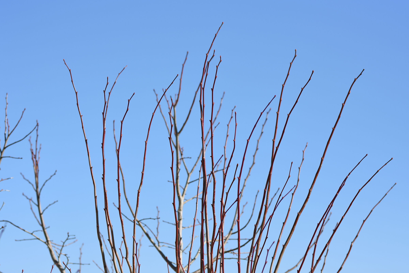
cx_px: 204
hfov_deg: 16.1
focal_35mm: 128
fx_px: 1448
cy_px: 136
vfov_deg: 10.8
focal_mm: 85
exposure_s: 1/4000
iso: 125
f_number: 2.4
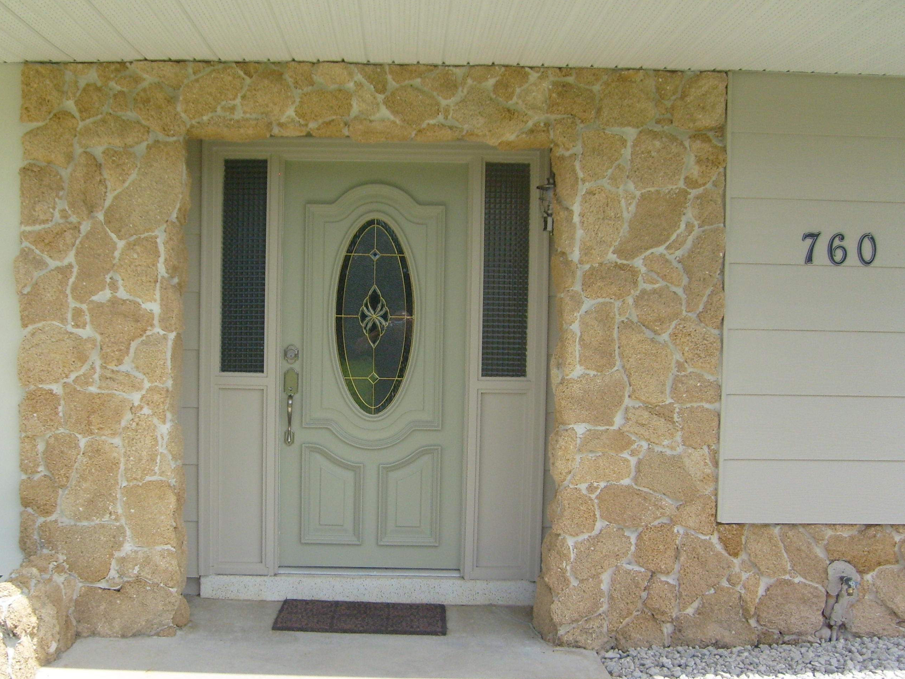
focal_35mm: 41
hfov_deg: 45.6
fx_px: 1072
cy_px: 355
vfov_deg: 35.1
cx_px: 376
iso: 80
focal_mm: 5.8
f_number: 7.1
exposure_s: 1/250
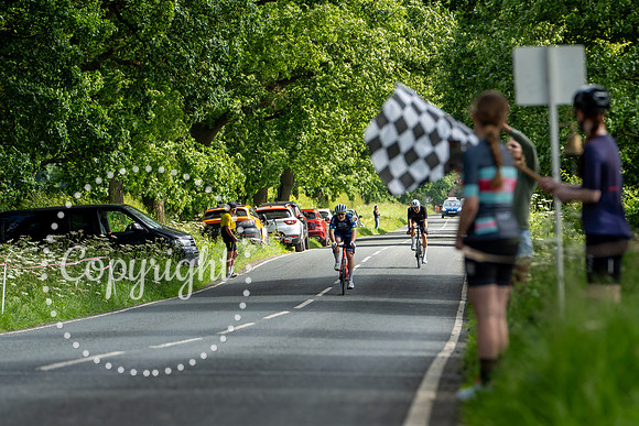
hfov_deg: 9.9
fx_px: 3701
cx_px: 332
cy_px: 191
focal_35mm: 208
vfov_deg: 6.6
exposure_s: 1/1000
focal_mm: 155
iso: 250
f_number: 4
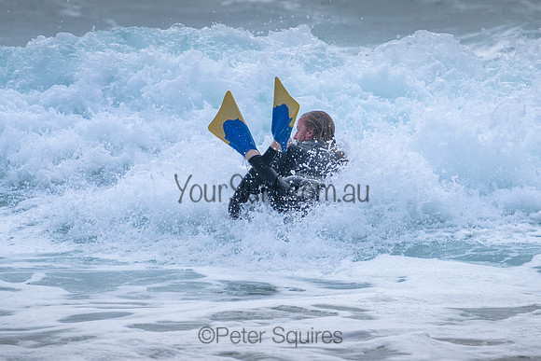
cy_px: 159
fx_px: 8269
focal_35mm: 550
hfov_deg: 3.7
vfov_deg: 2.5
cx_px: 298
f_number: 5.6
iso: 140
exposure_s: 1/2000
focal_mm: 400
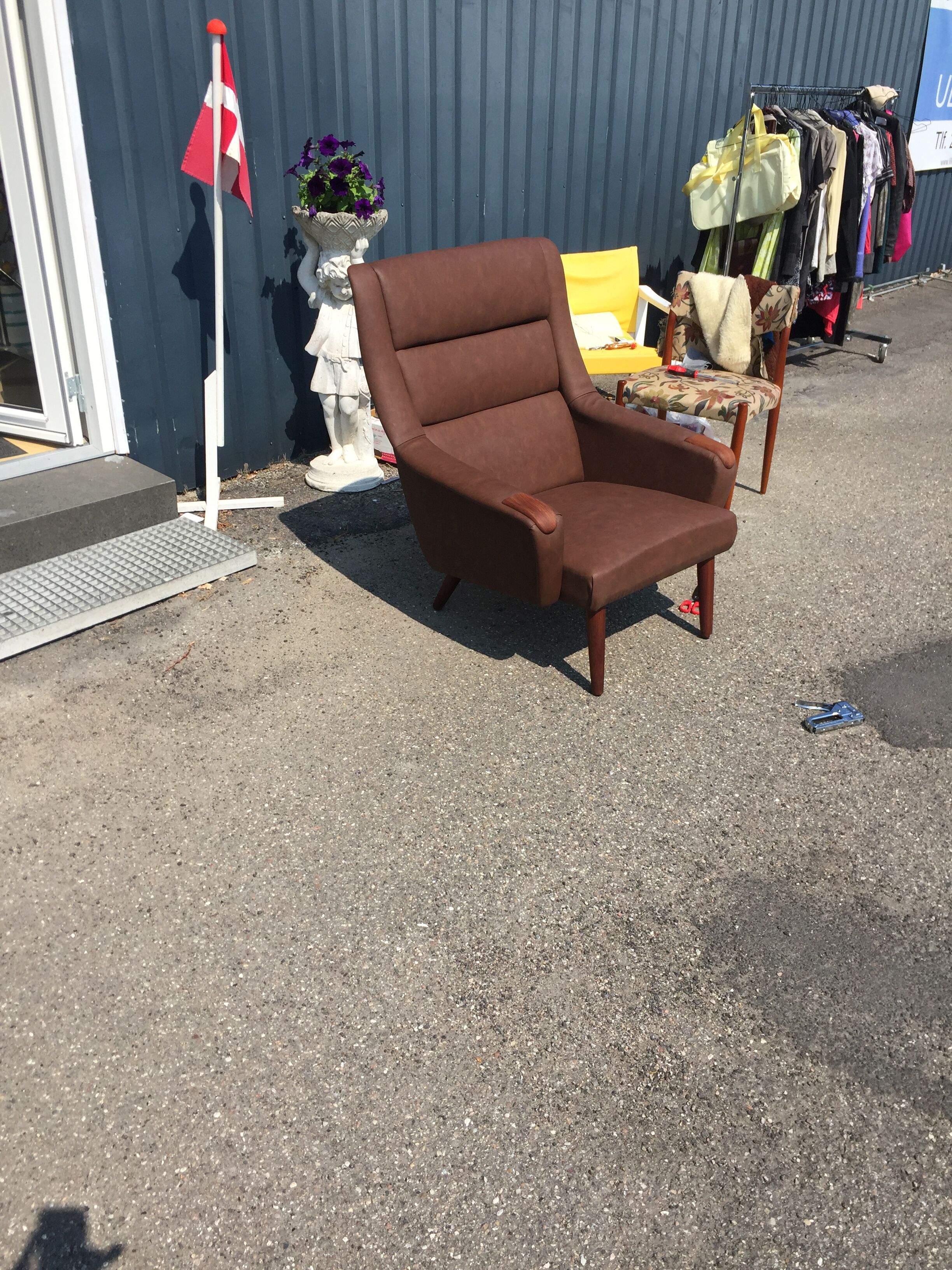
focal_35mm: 29
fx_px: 1063
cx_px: 476
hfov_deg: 48.2
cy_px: 635
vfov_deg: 61.7
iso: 32
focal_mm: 4.15
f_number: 2.2
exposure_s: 1/2326
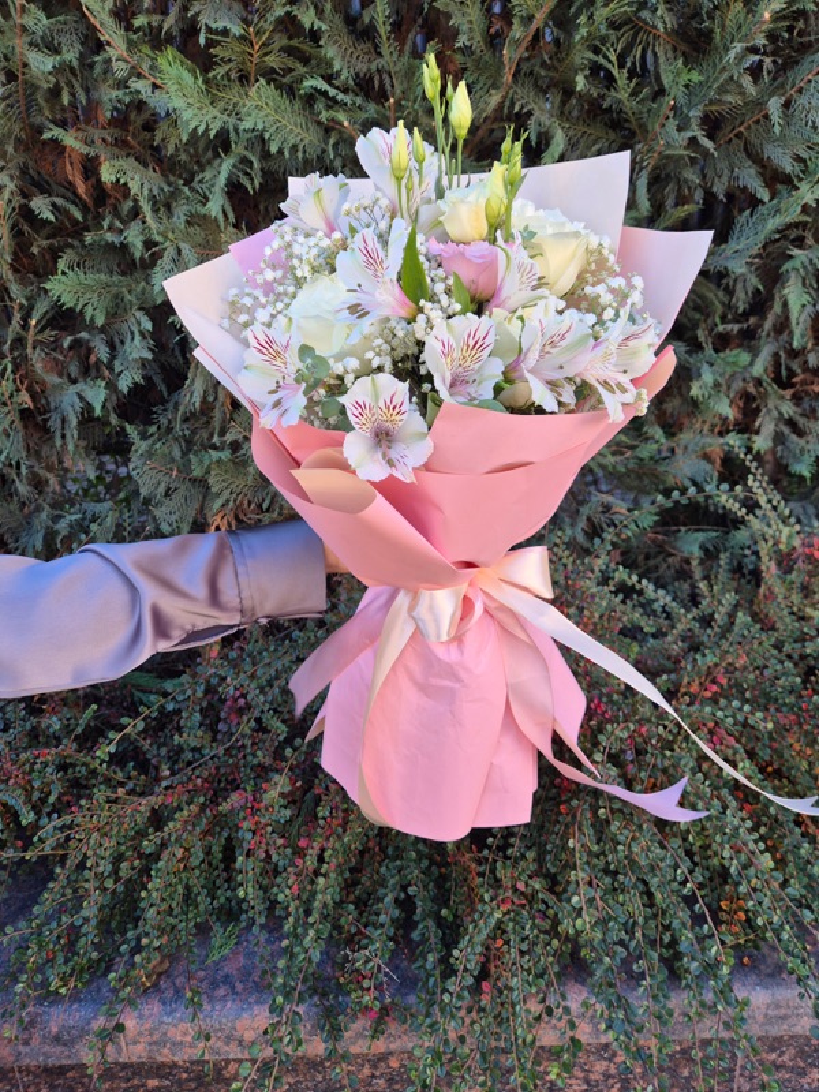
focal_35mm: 23
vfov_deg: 73.9
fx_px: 726
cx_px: 410
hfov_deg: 58.9
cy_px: 546
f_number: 1.8
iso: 32
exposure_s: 1/182
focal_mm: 5.4
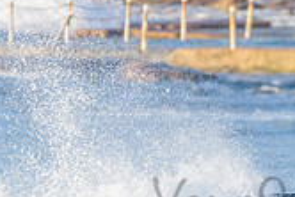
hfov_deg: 1.2
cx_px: 336
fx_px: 14328
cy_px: 189
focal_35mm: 1747
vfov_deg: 0.8
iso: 560
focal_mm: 500
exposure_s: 1/2000
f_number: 5.6
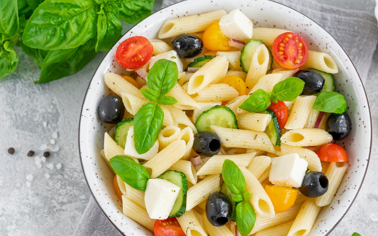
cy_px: 140
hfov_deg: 28.5
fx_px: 742
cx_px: 233
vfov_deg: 18.1
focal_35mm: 72
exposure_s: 1/50
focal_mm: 56
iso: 320
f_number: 7.1
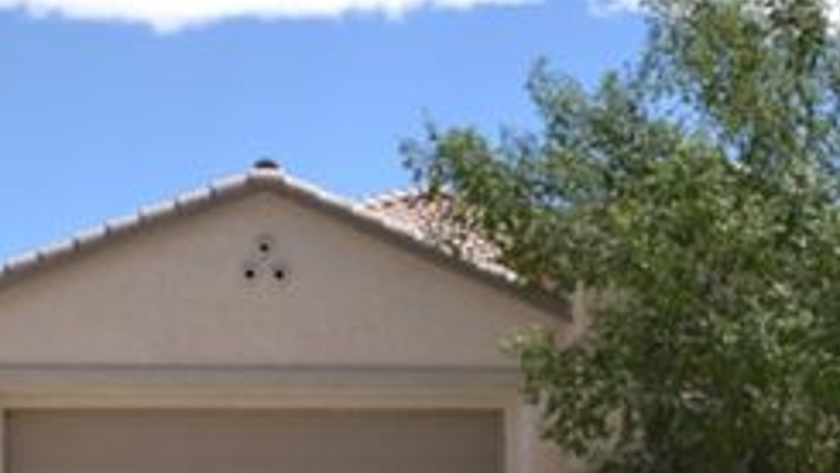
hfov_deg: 27.4
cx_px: 552
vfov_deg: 15.6
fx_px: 1716
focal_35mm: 77
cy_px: 403
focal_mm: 24
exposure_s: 1/200
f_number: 9
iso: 100
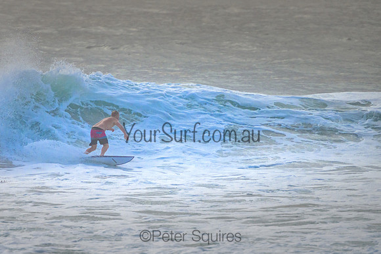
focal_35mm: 550
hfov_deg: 3.7
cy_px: 125
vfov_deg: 2.5
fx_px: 5820
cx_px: 145
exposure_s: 1/2000
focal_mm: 400
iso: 1000
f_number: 5.6
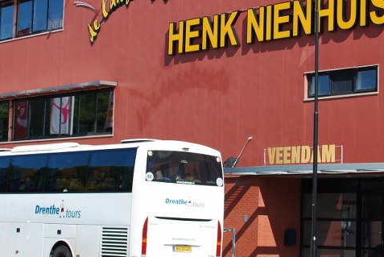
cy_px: 95
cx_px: 227
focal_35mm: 110
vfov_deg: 12.5
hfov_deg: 18.5
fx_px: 1175
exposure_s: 1/200
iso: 100
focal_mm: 35
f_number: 7.1
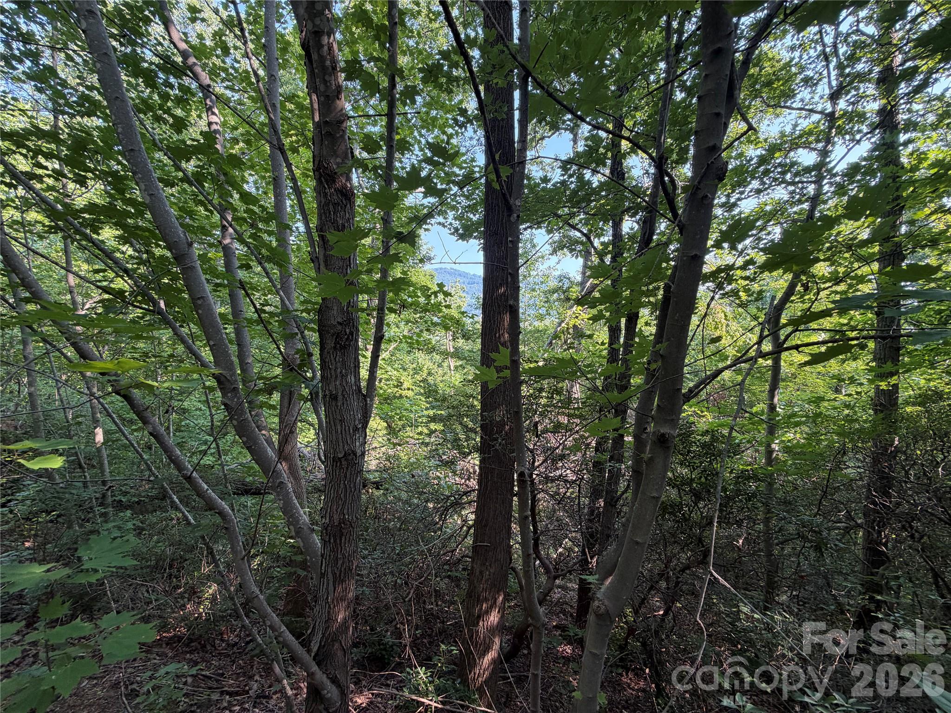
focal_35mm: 14
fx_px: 385
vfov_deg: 85.7
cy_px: 356
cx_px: 476
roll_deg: -0.3
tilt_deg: -3.5
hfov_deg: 102.1
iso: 100
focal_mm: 2.22
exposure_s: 1/121
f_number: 2.2
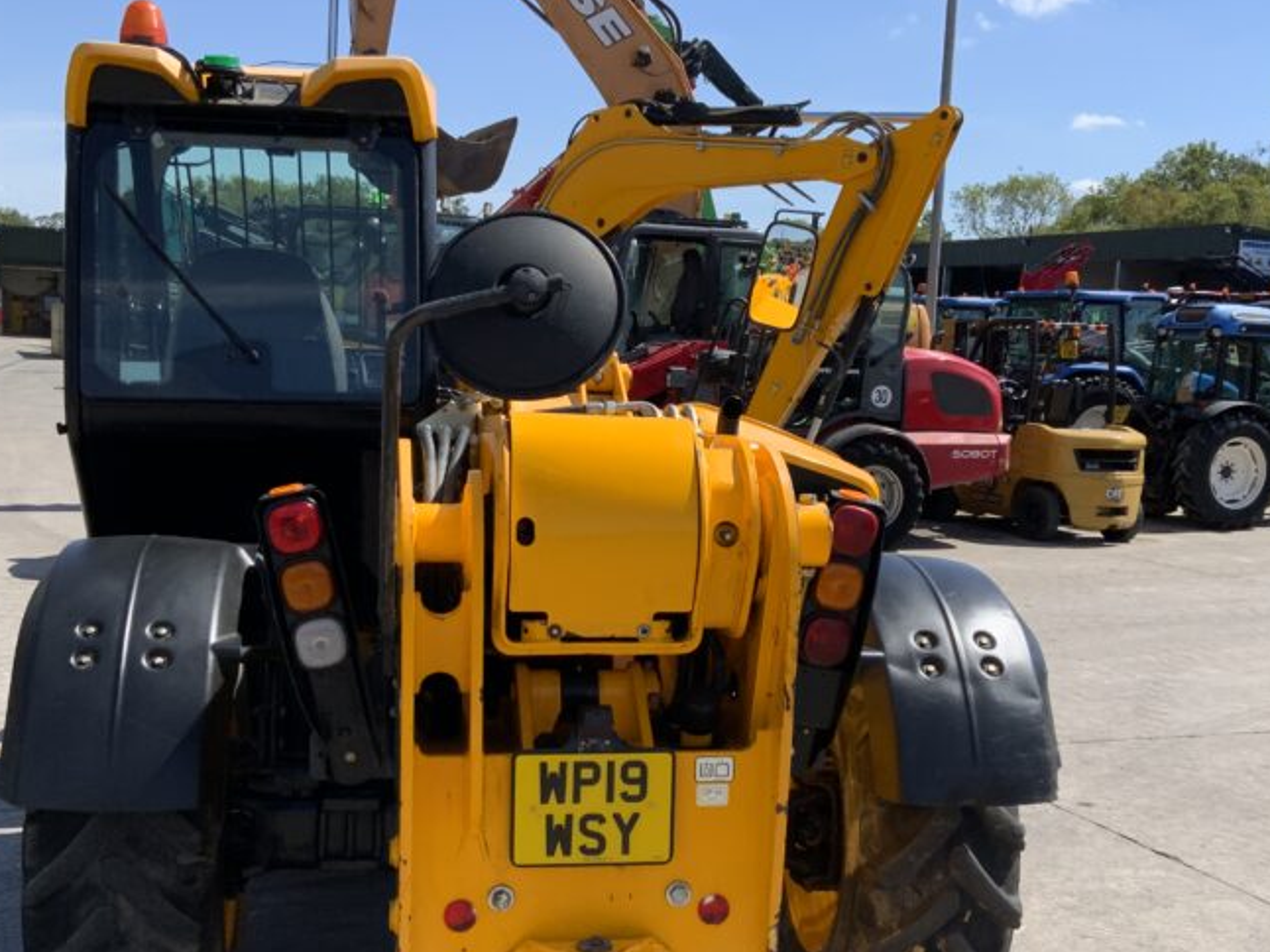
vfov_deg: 31.4
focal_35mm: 46
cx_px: 664
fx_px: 1687
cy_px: 578
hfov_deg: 41.2
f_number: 1.8
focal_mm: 3
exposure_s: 1/1412
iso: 16
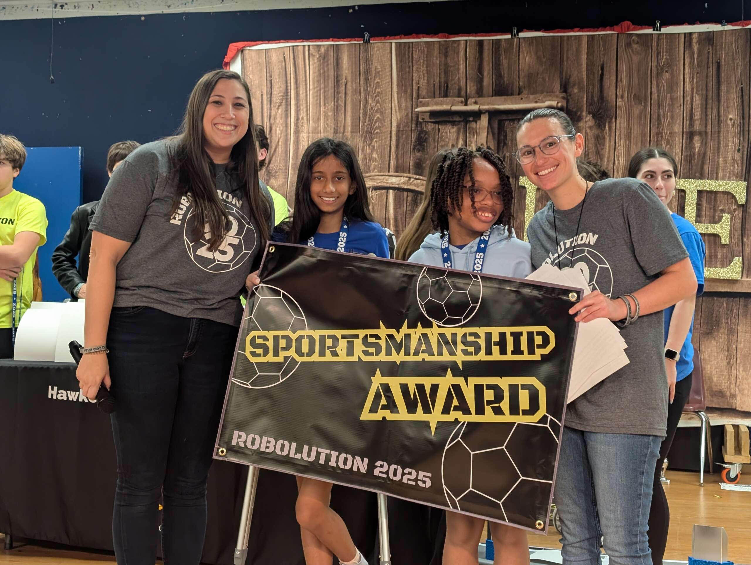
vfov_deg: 29.8
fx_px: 1065
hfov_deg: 38.9
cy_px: 282
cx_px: 376
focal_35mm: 49
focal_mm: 6.9
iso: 232
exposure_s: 1/60
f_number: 1.68
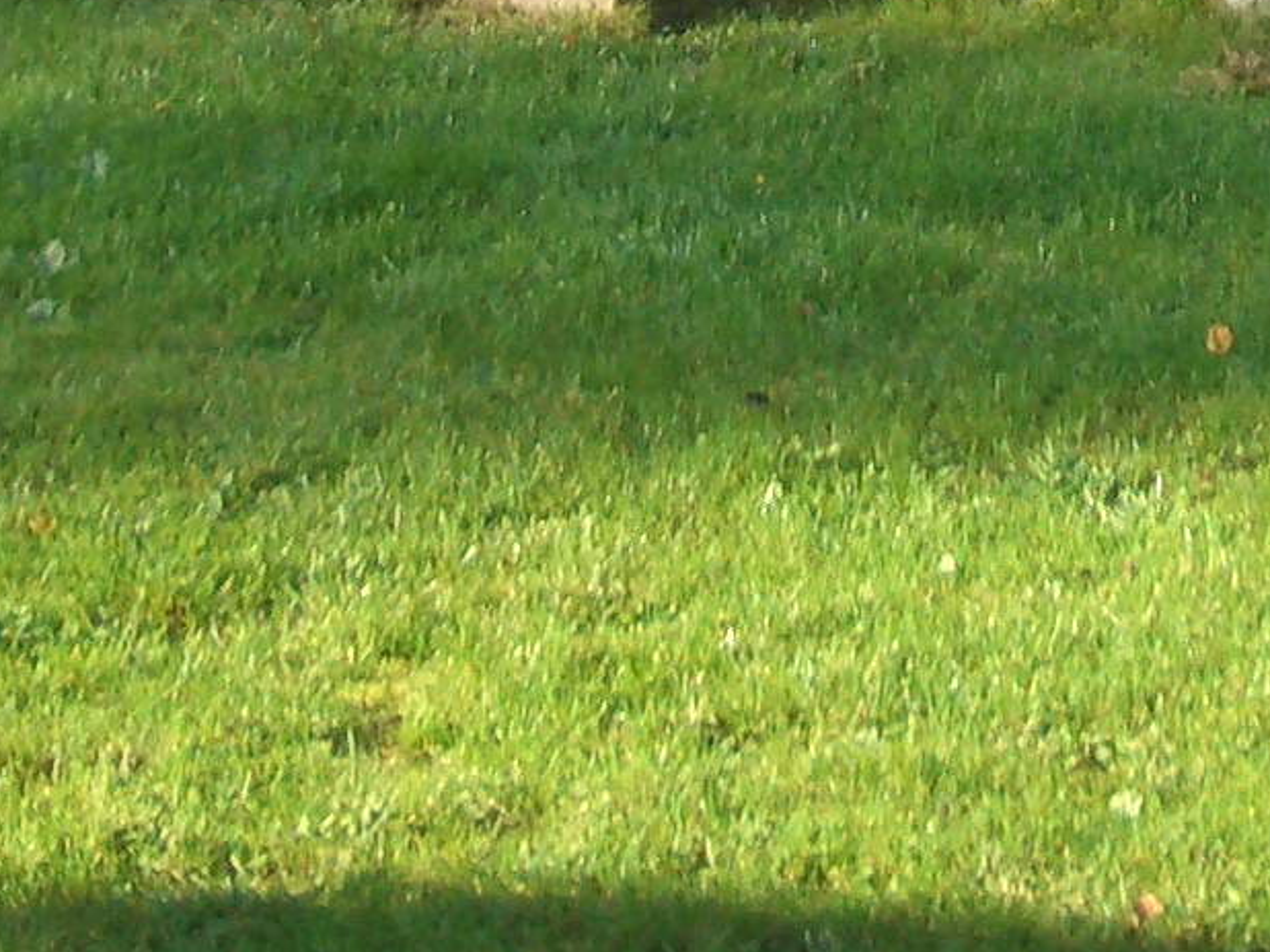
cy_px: -837
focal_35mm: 145
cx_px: 974
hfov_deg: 13.6
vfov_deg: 9.6
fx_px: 5318
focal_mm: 5.8
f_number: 2.6
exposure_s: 1/200
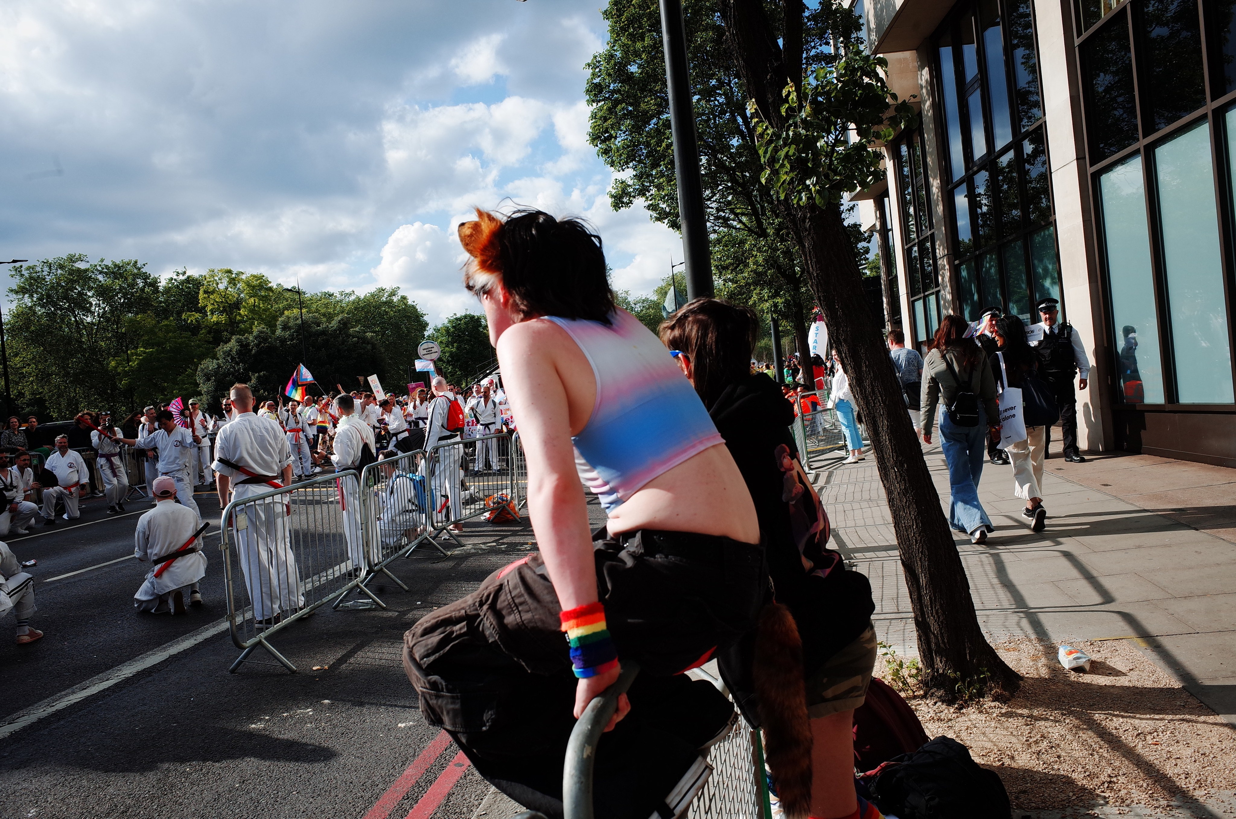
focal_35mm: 28
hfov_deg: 65.6
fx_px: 959
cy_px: 410
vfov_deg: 46.2
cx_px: 618
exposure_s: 1/400
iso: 100
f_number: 6.3
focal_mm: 18.3
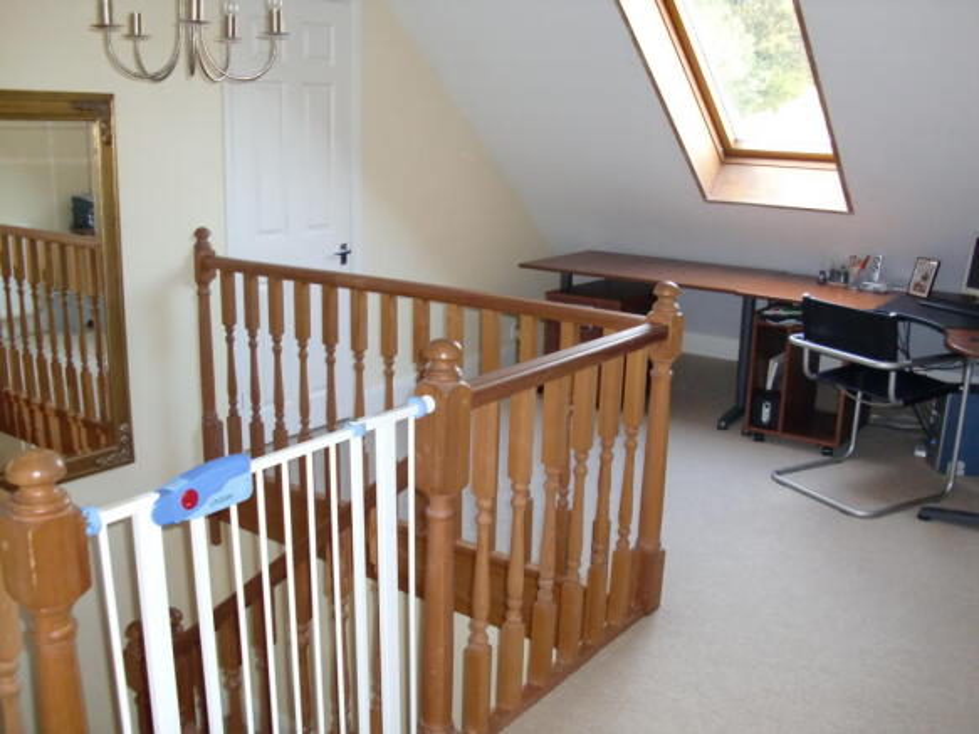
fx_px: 1018
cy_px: 367
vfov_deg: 39.6
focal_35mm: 36
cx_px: 490
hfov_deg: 51.4
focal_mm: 6.3
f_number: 2.8
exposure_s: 1/60
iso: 400
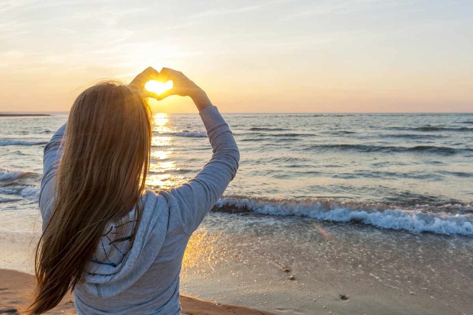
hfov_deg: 63.7
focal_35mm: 29
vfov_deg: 45.0
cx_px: 236
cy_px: 158
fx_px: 381
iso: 200
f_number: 7.1
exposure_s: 1/125
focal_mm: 29
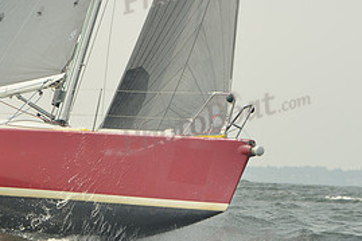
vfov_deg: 4.5
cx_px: 52
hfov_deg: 6.8
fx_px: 3035
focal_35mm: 302
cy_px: 68
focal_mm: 140
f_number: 8
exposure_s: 1/1250
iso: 320
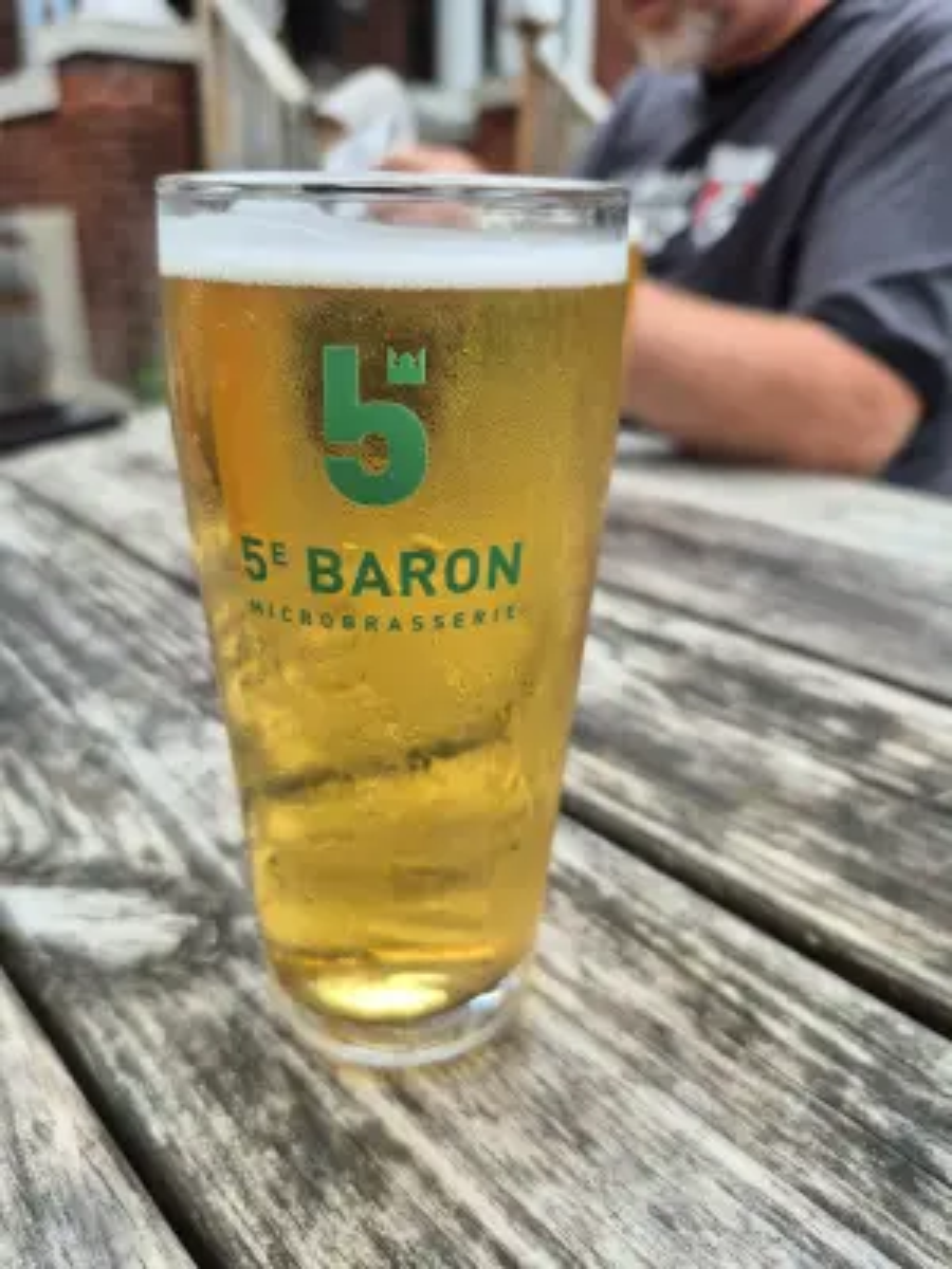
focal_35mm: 23
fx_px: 843
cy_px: 634
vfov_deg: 73.9
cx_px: 476
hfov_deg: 58.9
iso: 25
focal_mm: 5.4
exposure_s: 1/180
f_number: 1.8
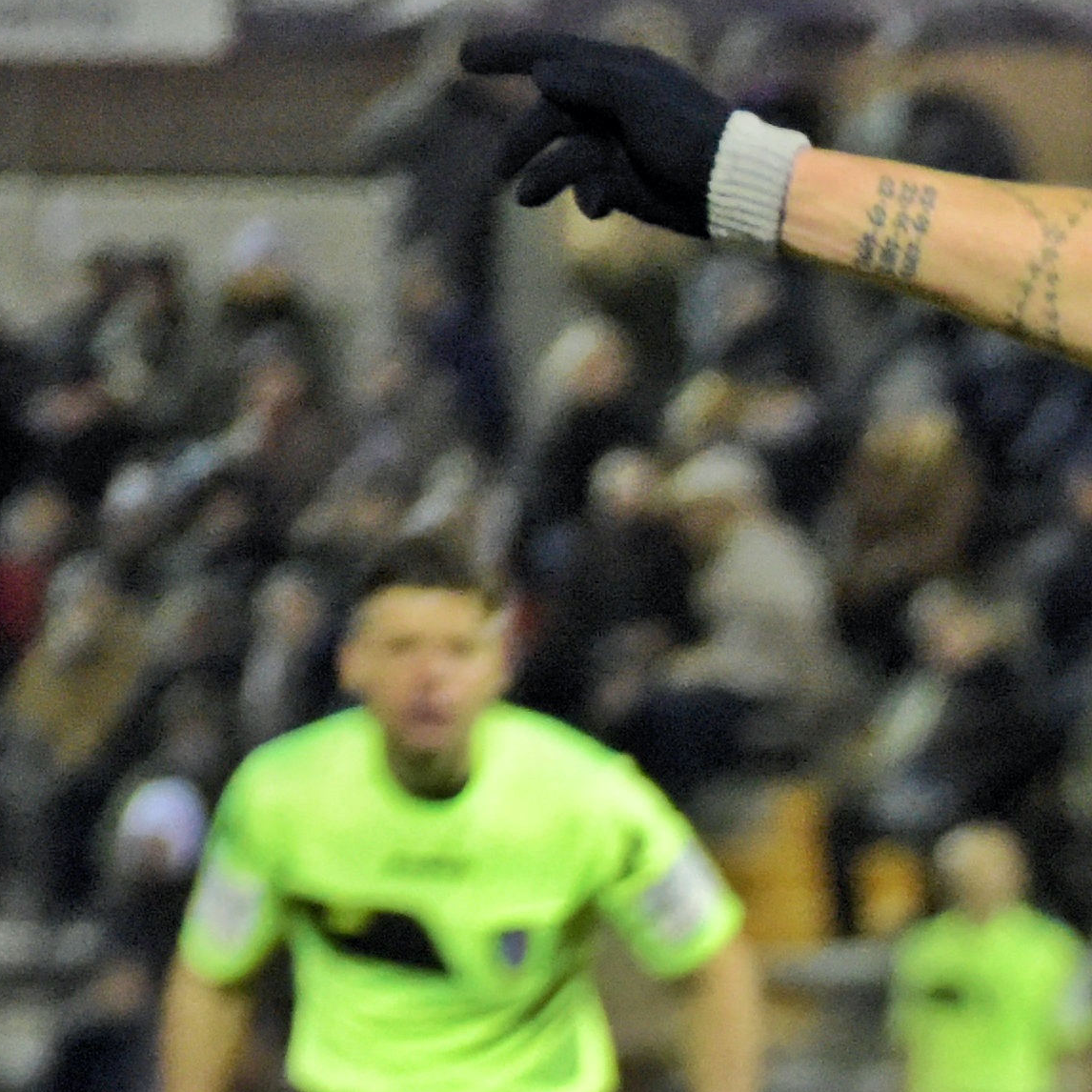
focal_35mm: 792
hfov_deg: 2.2
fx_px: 28267
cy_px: 1529
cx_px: 2845
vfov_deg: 2.2
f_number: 4.8
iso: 5600
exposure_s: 1/640
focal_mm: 145
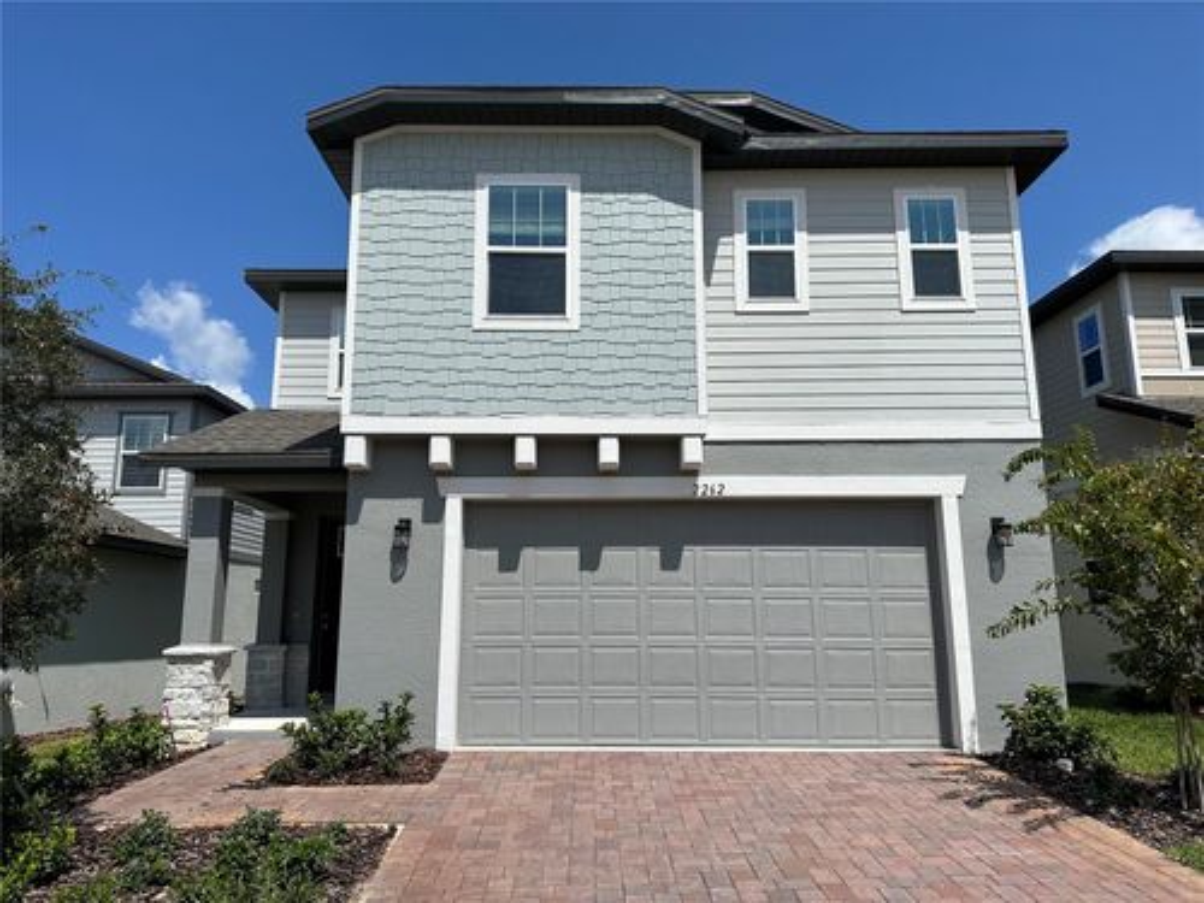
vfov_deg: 56.8
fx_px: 835
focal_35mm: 24
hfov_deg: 71.6
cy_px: 452
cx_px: 602
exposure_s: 1/9709
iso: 80
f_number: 1.78
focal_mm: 6.86
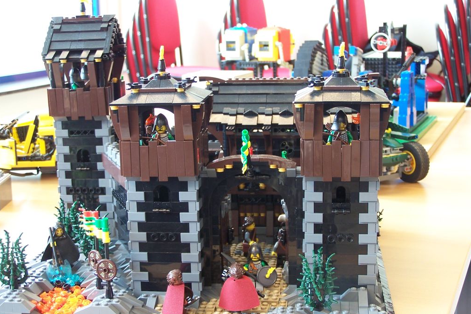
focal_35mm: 62
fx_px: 811
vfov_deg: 21.9
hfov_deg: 32.4
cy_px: 155
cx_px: 235
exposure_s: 1/2
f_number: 3.1
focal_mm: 9.8
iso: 80
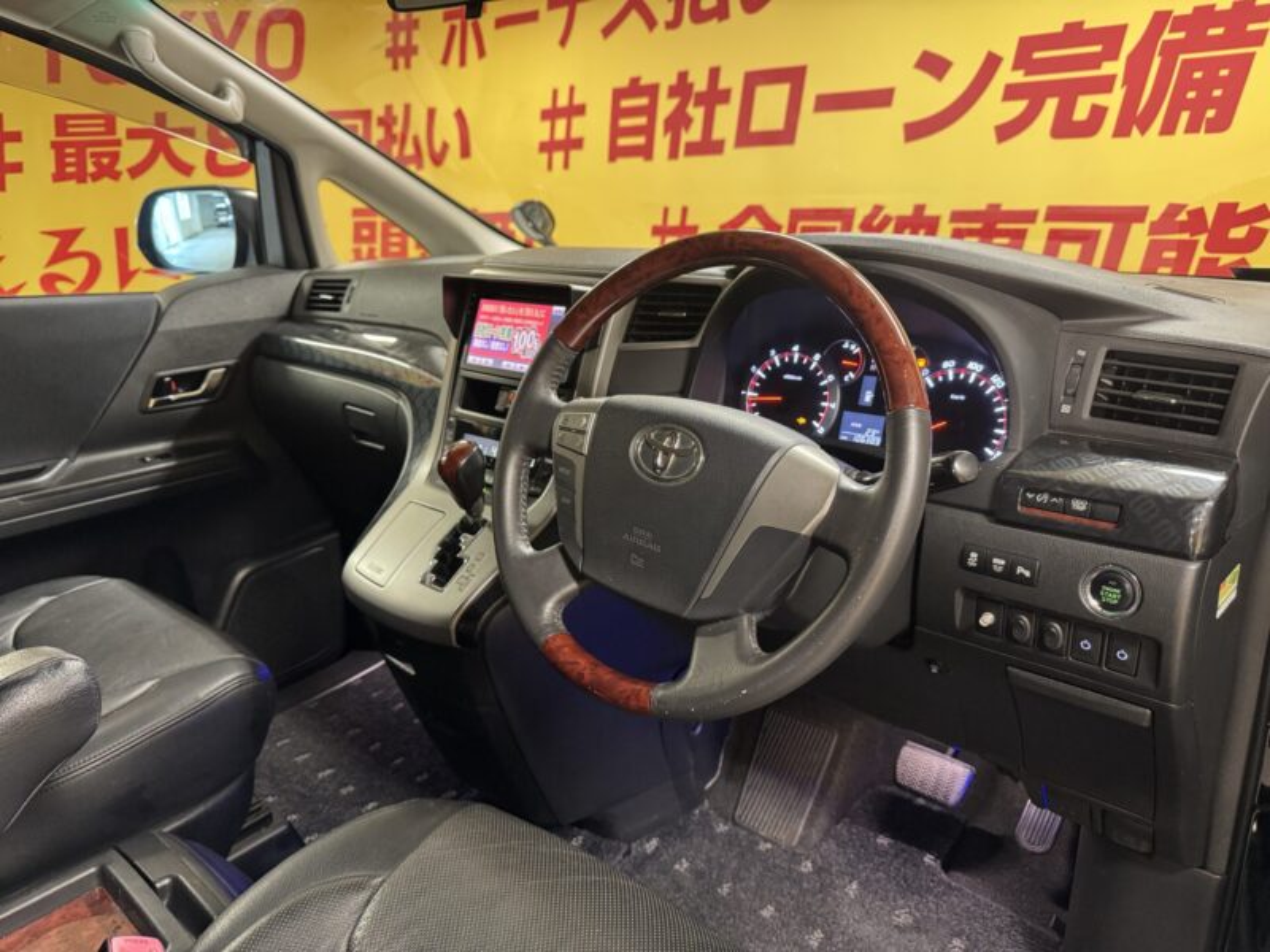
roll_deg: +2.8
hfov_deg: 71.6
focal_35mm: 24
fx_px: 881
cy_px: 476
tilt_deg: -18.1
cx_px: 635
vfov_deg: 56.8
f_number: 1.78
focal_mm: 6.76
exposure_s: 1/50
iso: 400
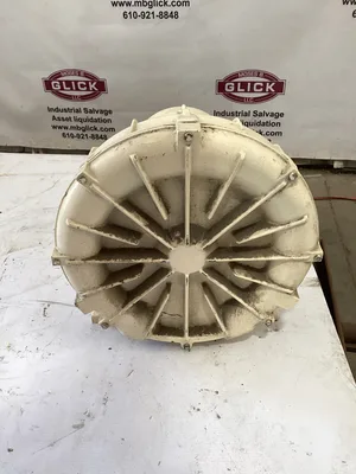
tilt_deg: -36.4
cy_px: 237
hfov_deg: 45.4
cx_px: 178
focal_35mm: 31
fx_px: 425
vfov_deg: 58.4
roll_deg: +3.1
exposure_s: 1/50
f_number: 2.4
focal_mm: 3.3
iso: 80
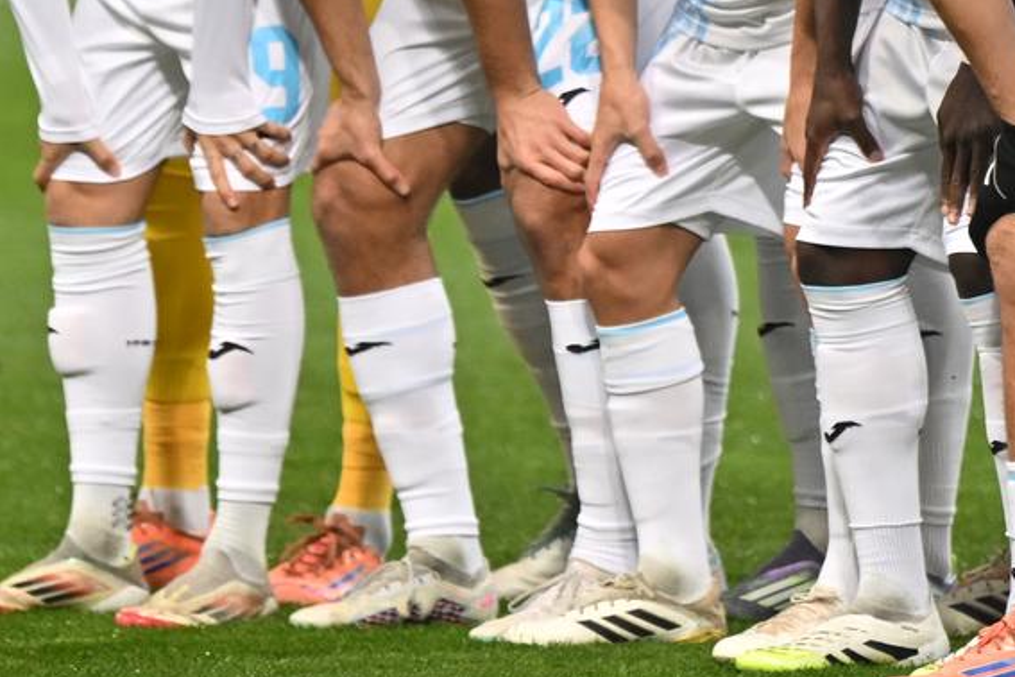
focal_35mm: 564
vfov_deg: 2.4
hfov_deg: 3.7
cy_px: -178
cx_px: 743
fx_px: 15900
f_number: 2.8
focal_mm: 200
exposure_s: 1/640
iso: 800
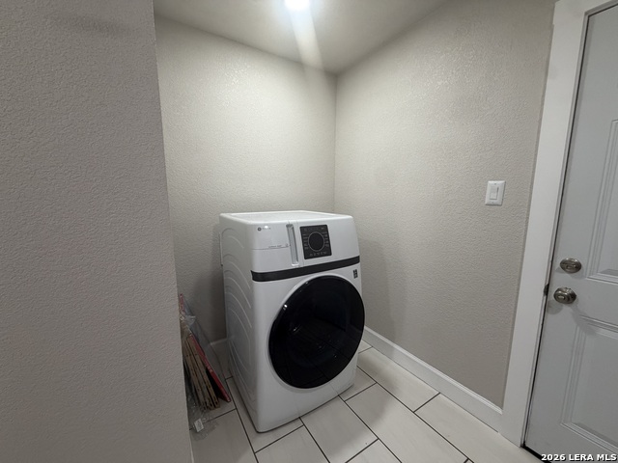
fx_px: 250
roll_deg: +1.3
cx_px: 309
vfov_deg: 85.7
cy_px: 232
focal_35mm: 14
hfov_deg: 102.1
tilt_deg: -8.0
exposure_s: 1/120
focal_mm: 2.22
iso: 320
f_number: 2.2
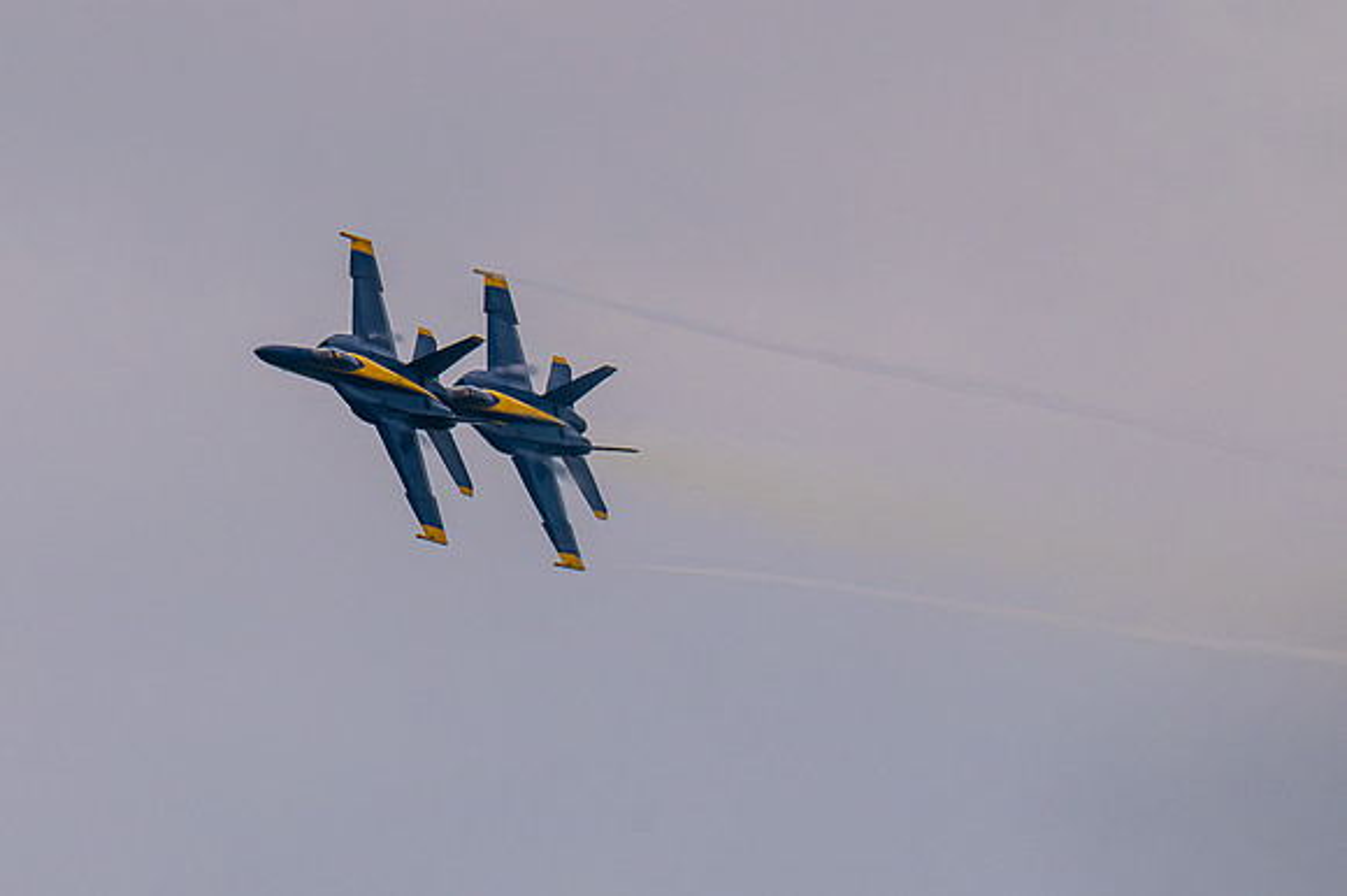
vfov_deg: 1.5
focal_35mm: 947
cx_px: 344
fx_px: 35403
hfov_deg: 2.2
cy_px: 562
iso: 640
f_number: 8
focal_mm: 500
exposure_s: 1/6400
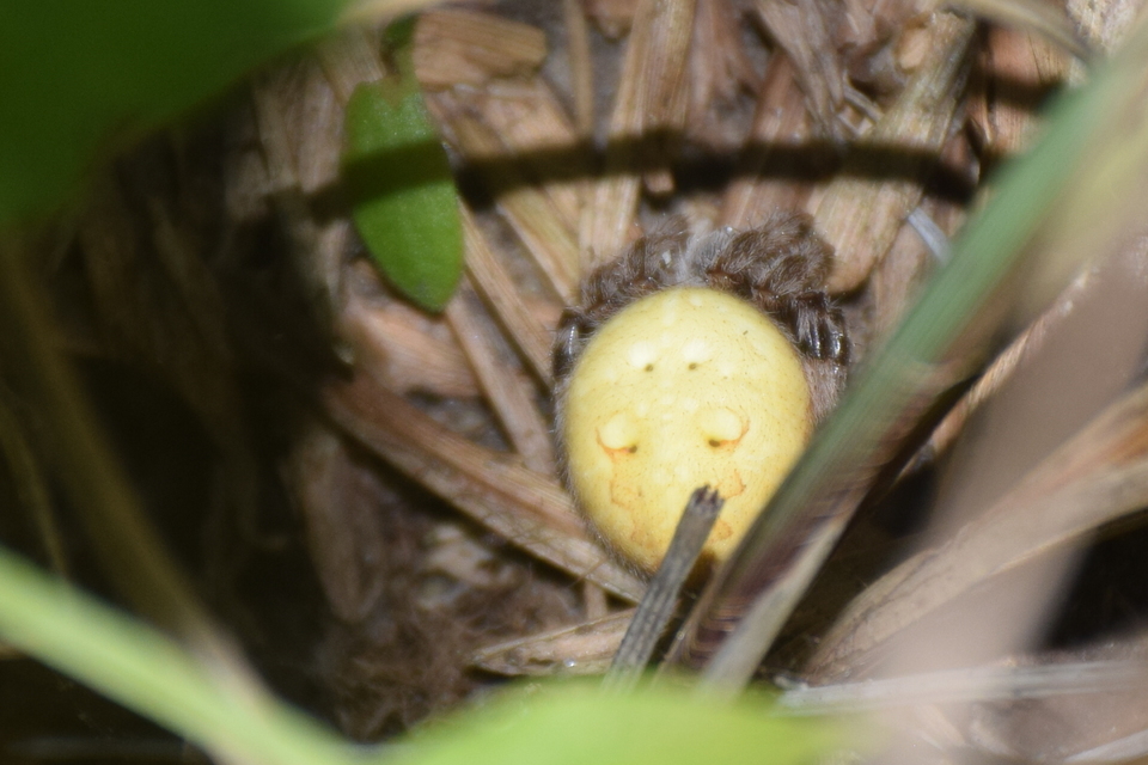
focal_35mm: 210
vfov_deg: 6.5
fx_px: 6696
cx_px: 574
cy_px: 382
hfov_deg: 9.8
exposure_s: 1/60
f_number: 7.1
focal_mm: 140
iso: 320
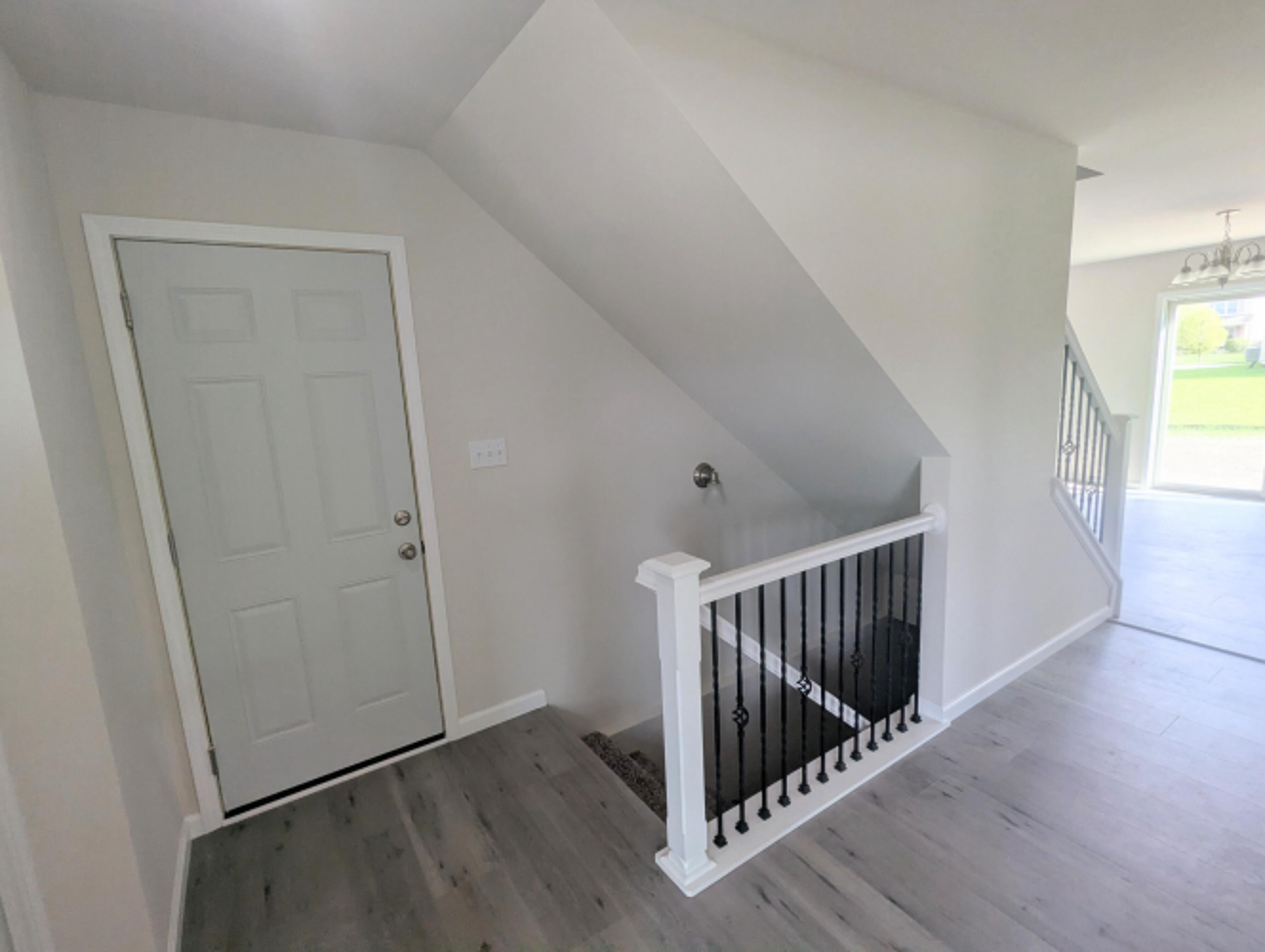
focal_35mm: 16
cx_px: 632
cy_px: 476
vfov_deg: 78.2
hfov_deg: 94.4
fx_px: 586
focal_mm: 2.35
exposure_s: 1/95.2
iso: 53
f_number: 2.2
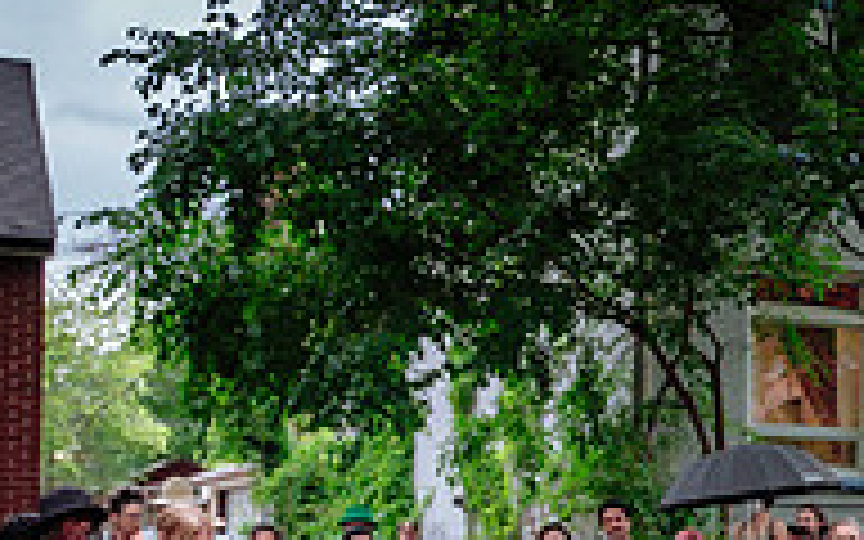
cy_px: 519
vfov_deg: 16.8
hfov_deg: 22.6
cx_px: 1268
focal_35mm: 76
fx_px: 1790
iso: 500
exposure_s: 1/200
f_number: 2.8
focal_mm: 16
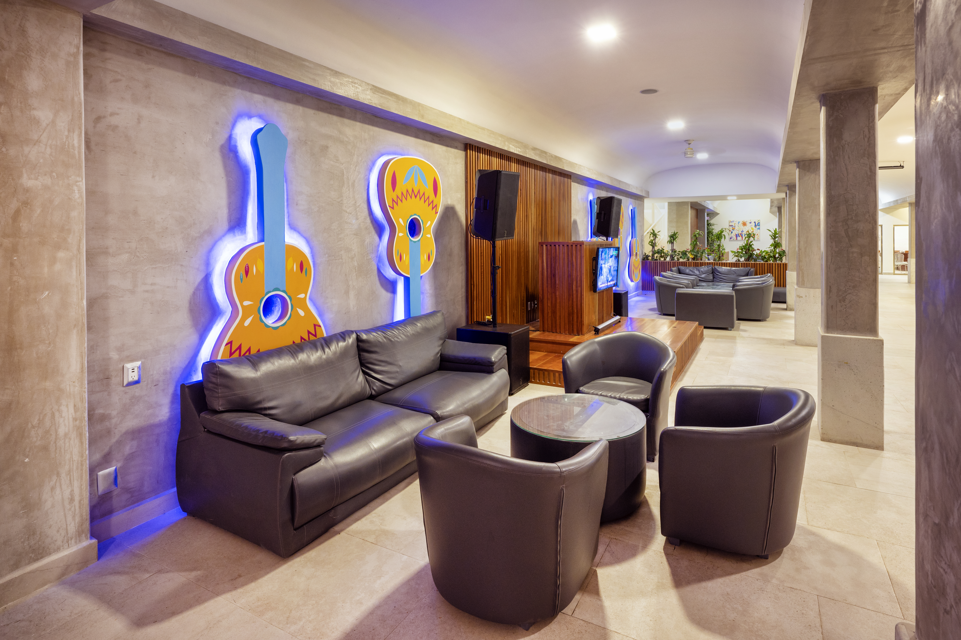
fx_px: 467
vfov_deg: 68.8
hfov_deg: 91.7
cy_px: 320
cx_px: 480
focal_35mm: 18
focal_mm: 17.5
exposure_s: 1
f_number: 9.5
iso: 400
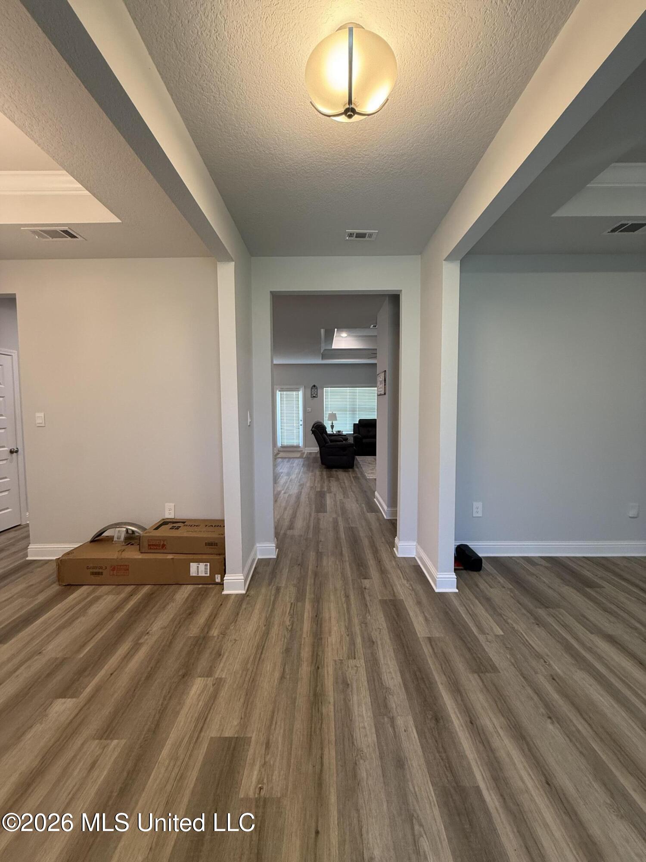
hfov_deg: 85.7
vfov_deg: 102.1
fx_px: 348
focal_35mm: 14
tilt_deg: -2.6
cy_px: 431
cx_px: 323
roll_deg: +0.6
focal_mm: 2.22
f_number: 2.2
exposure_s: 1/60
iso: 200
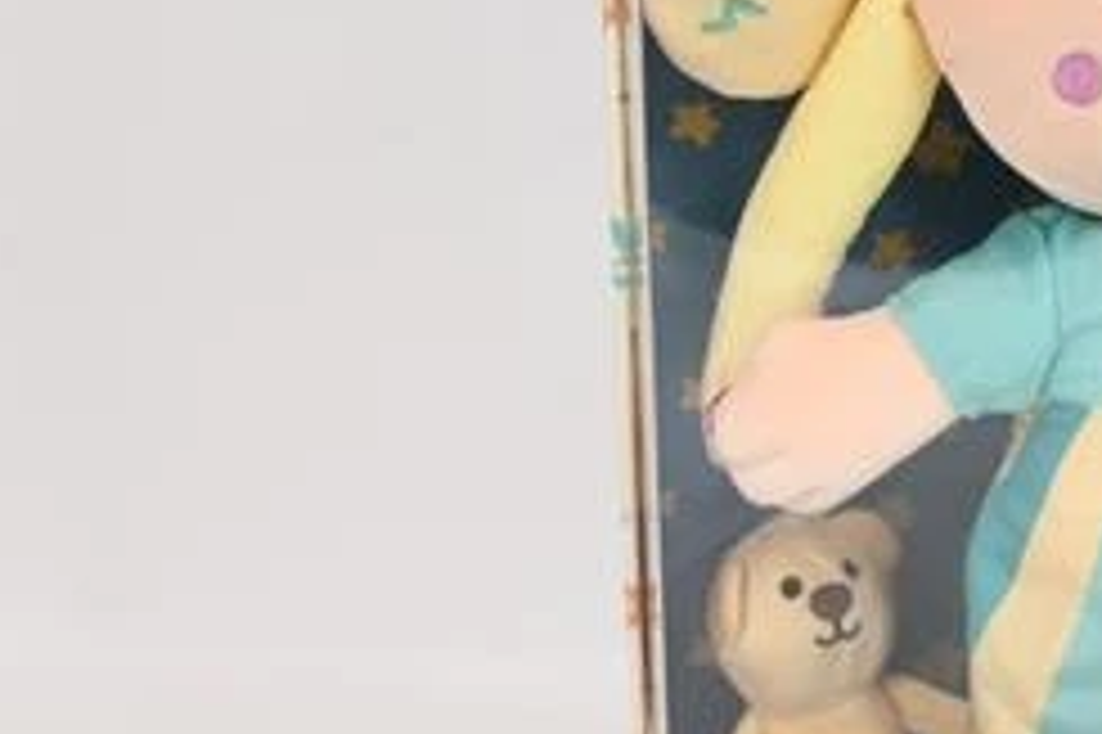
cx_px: 1205
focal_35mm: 97
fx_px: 2967
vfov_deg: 14.0
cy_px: 198
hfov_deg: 20.1
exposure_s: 1/160
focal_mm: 22
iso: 400
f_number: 4
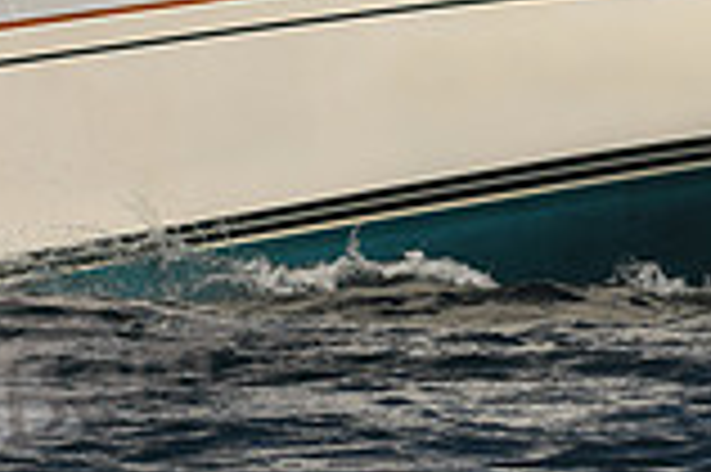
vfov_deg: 1.9
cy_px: -348
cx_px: 585
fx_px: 14521
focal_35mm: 736
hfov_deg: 2.8
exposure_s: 1/1000
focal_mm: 200
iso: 250
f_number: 9
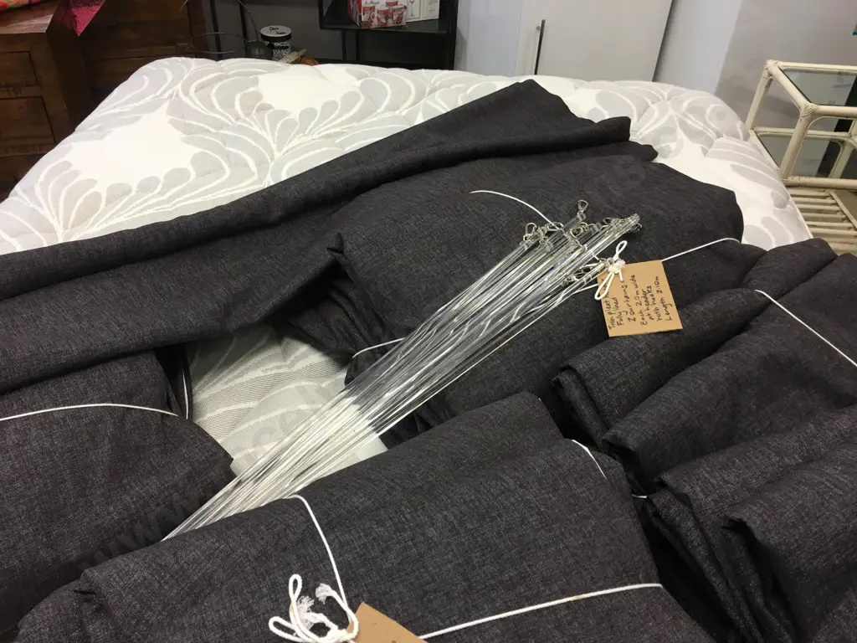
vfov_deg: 48.2
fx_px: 718
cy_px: 322
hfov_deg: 61.7
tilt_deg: -37.8
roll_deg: -2.3
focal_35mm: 29
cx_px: 428
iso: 50
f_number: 2.2
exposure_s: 1/33
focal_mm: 4.15
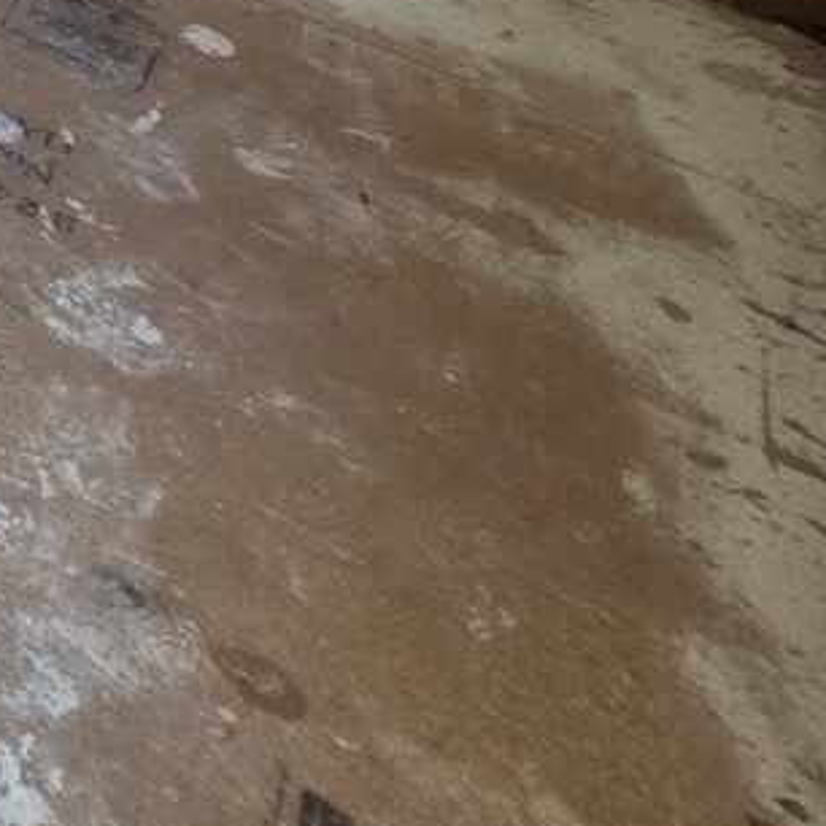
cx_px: -1247
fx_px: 1620
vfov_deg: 19.3
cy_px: -753
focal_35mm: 60
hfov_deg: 14.4
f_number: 1.9
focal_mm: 2.2
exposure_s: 1/60
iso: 250
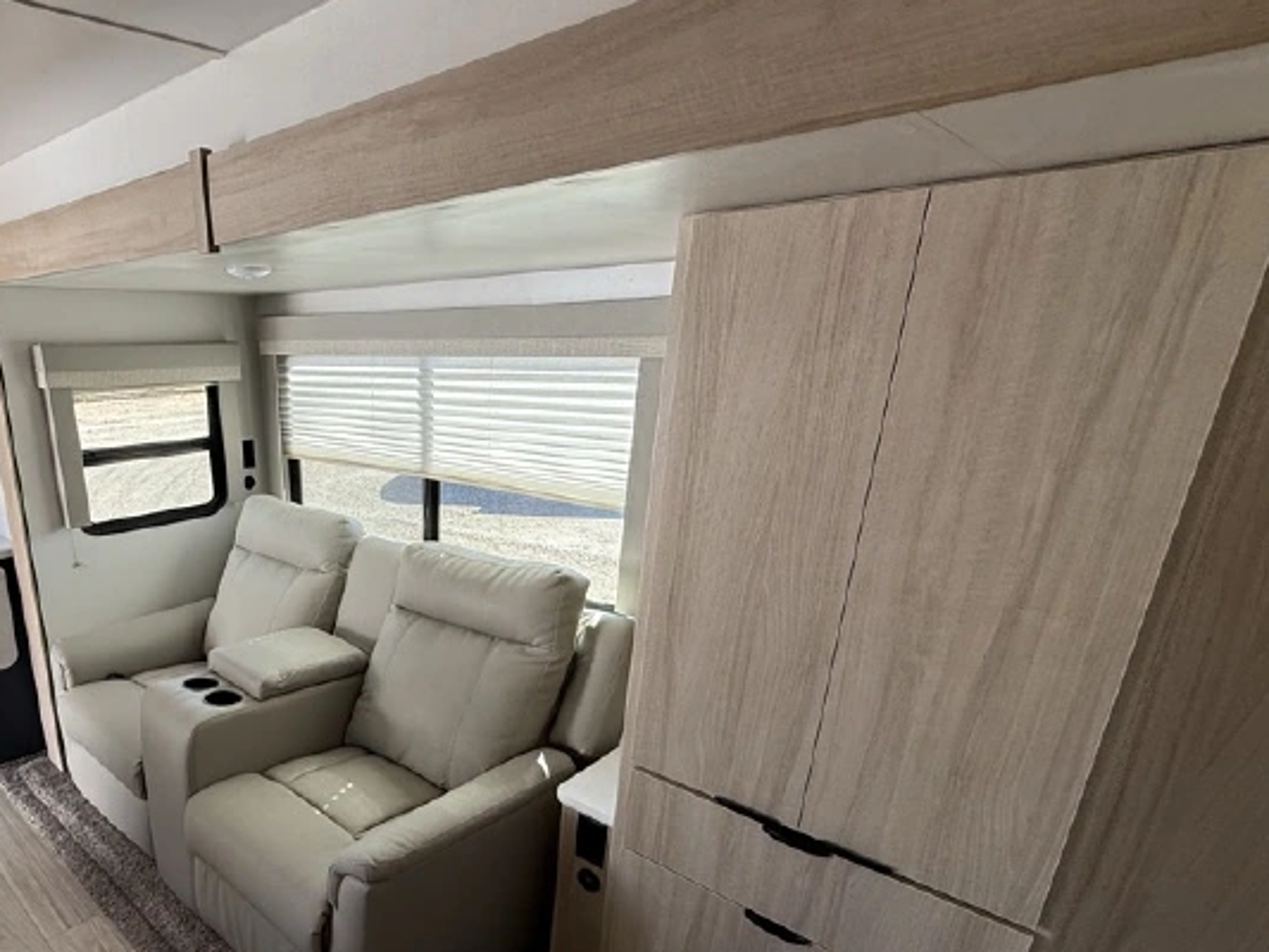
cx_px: 367
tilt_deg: -19.3
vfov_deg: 62.4
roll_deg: +1.4
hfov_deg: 75.0
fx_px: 770
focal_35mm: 21
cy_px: 607
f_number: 2.2
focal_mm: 2.22
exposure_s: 1/99
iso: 64
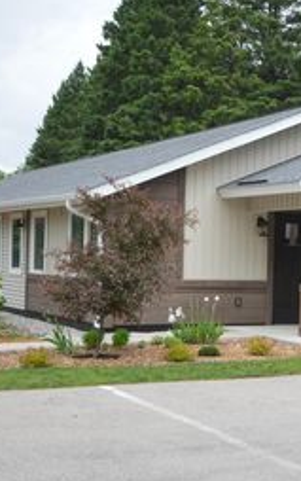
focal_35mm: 77
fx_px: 1009
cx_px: 290
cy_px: 240
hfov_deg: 16.7
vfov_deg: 26.8
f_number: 6.3
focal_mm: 20
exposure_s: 1/160
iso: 100
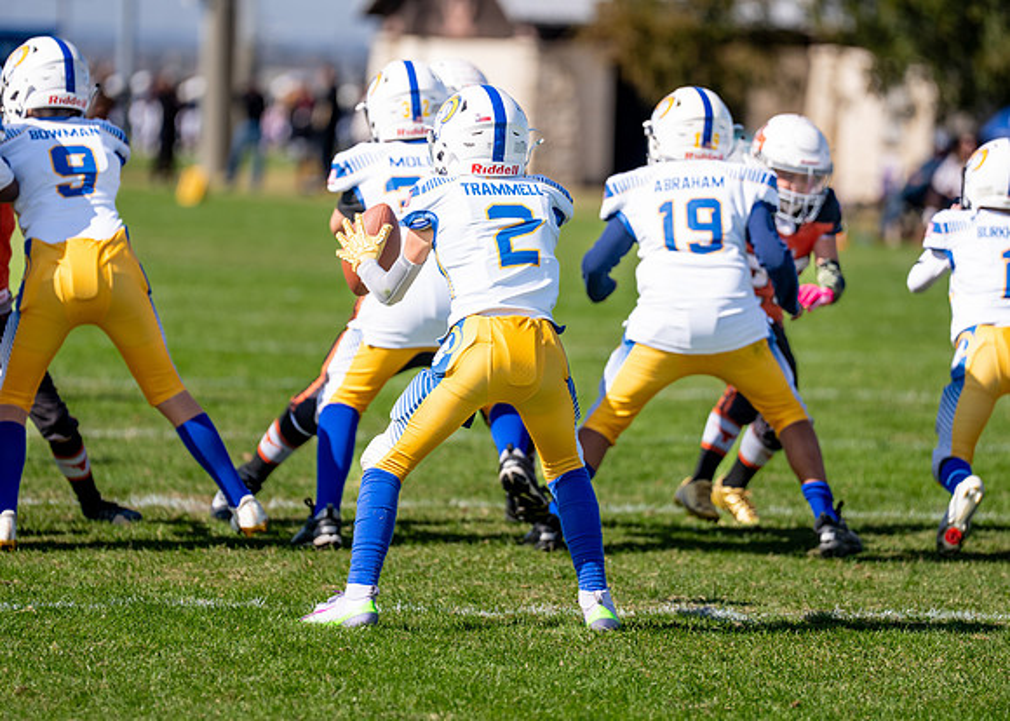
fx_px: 7768
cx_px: 482
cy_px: 299
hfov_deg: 7.4
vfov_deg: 5.3
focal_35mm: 271
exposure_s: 1/2500
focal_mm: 200
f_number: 2.8
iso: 125
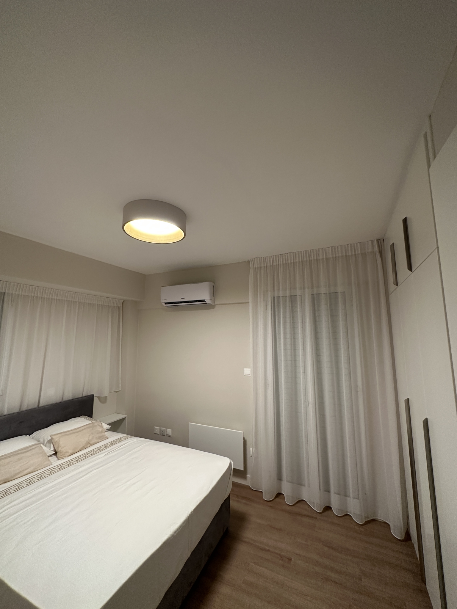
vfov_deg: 102.1
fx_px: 246
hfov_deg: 85.7
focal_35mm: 14
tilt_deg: +7.7
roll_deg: +0.2
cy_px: 304
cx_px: 228
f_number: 2.2
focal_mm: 2.22
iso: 160
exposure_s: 1/50
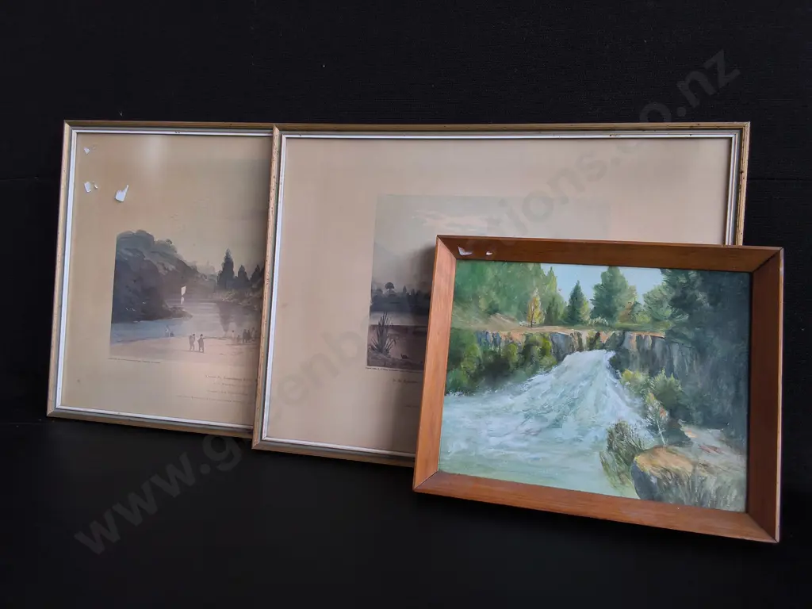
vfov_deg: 51.4
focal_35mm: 27
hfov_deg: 65.3
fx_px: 633
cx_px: 406
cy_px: 304
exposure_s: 1/120
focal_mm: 2.87
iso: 50
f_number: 2
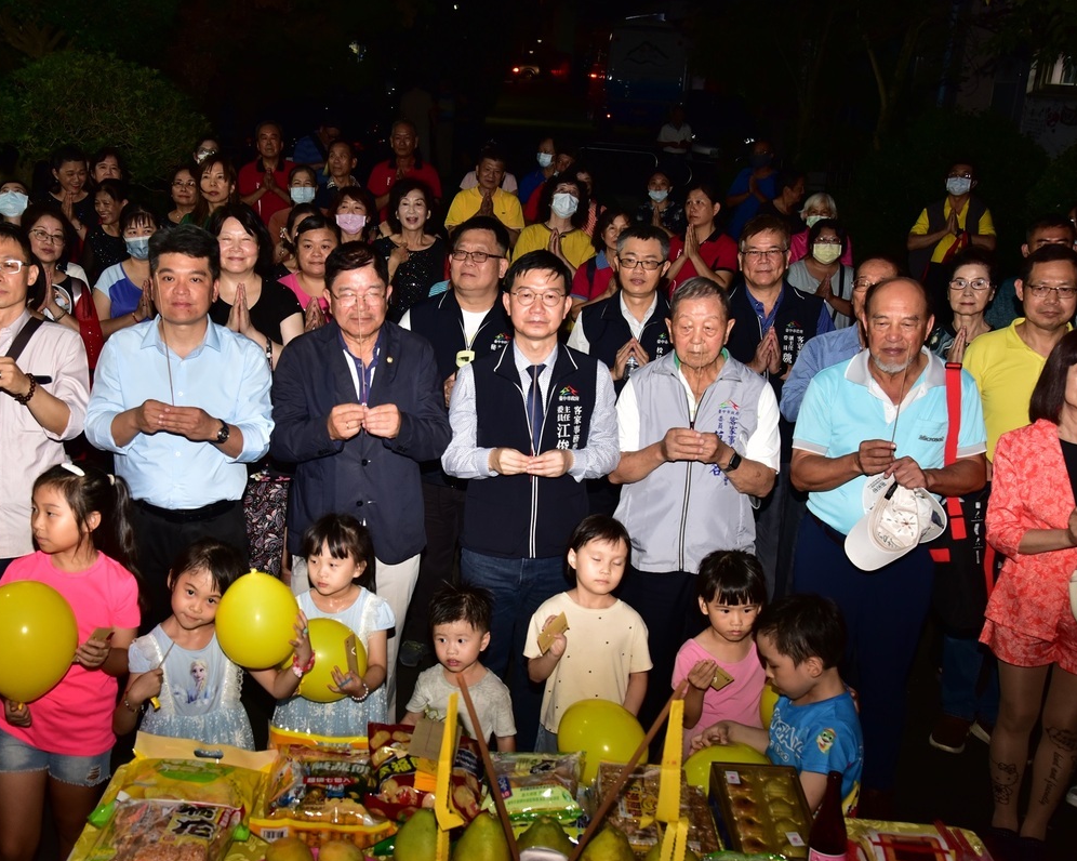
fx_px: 1370
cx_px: 442
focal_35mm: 43
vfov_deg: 34.9
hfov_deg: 42.7
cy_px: 432
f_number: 5.6
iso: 1000
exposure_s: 1/80
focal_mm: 38
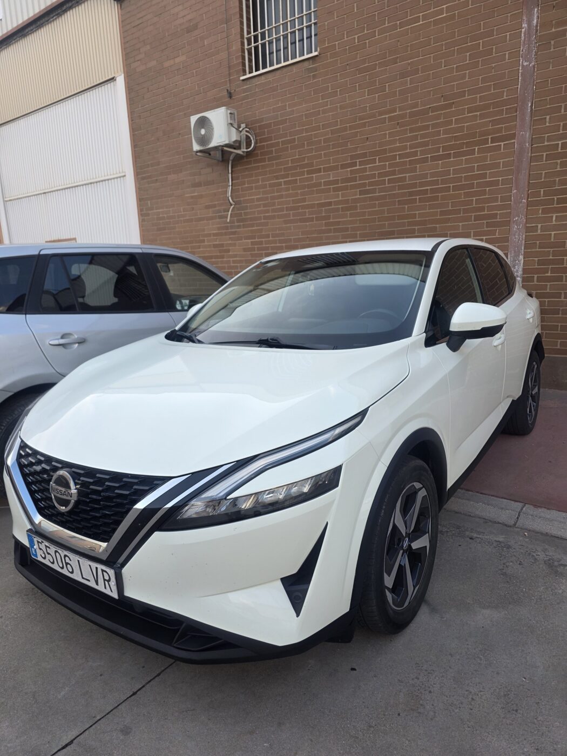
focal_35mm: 23
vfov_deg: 73.9
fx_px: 502
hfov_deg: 58.9
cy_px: 378
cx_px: 284
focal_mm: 6.3
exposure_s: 1/180
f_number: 1.7
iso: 32
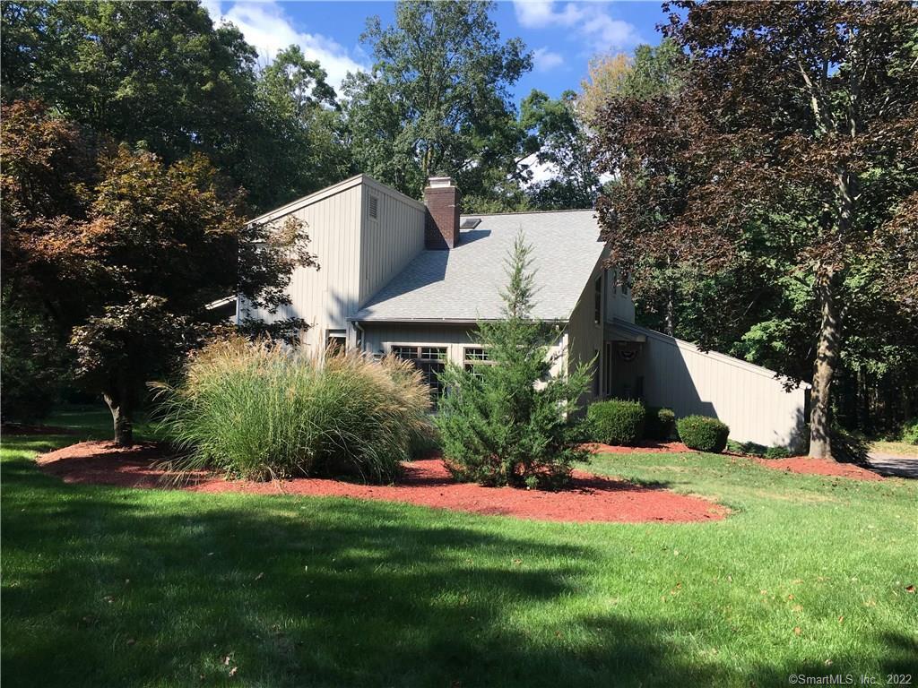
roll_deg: -2.4
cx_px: 459
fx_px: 769
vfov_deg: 48.2
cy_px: 344
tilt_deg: +1.0
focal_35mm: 29
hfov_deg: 61.7
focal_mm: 4.15
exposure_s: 1/739
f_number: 2.2
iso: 25
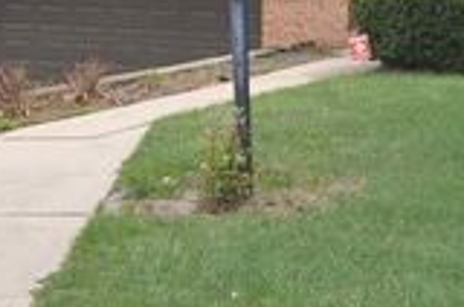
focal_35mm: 94
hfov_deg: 20.6
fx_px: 1209
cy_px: -38
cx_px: 522
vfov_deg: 14.1
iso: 200
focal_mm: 20
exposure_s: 1/200
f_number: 9
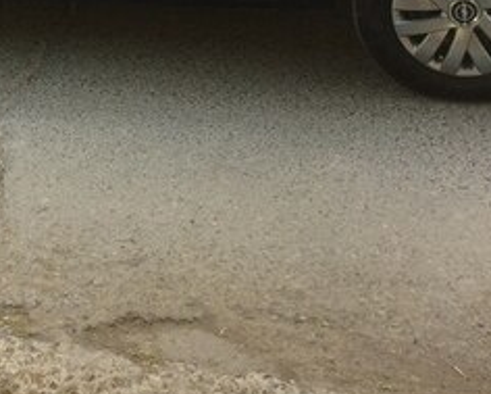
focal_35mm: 79
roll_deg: +3.6
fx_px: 1148
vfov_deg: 18.3
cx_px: 67
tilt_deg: -16.9
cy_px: -93
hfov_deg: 23.6
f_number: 2.2
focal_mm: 4.15
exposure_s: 1/117
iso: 32
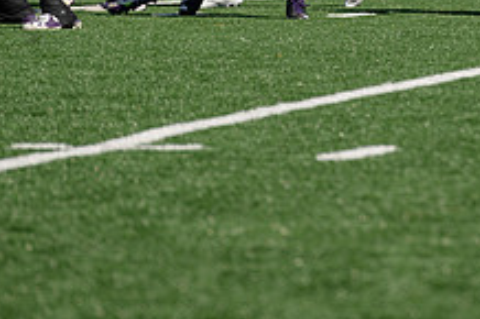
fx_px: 7088
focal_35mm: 532
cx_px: 321
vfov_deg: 2.6
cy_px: -80
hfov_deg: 3.9
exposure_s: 1/1600
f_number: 4.5
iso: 160
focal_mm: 200
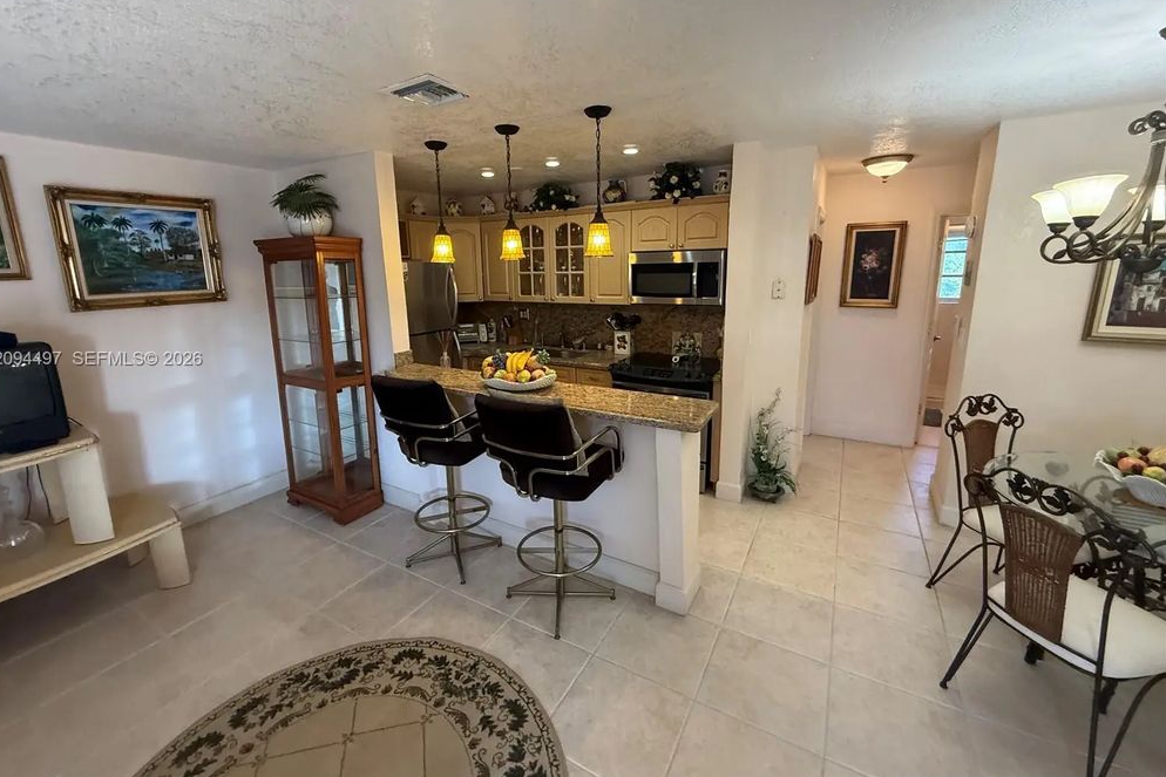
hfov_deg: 100.4
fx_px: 486
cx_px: 569
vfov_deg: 77.2
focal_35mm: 15
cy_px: 360
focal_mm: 2.22
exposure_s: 1/120
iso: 500
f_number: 2.2
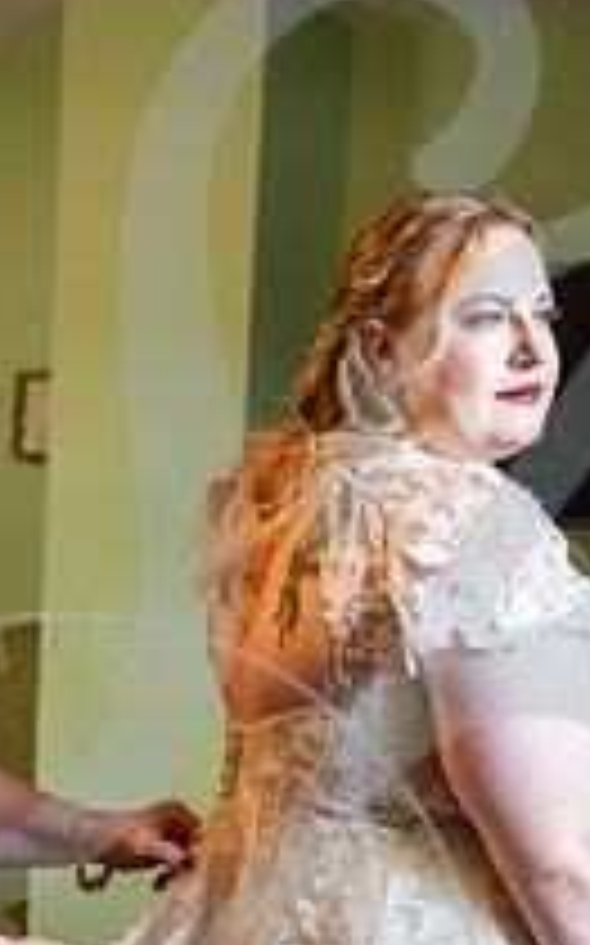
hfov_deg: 18.6
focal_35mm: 70
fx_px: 1803
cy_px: 688
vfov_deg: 29.0
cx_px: 270
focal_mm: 32
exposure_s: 1/200
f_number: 2.8
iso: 1600
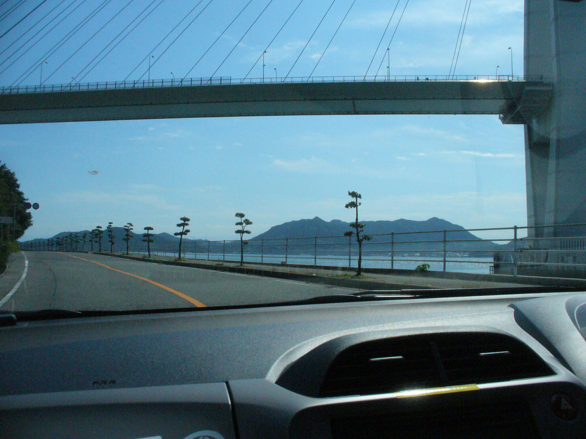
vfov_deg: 38.7
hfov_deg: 50.1
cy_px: 220
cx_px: 293
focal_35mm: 37
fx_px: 626
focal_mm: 6.1
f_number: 5.6
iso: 400
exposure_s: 1/2000
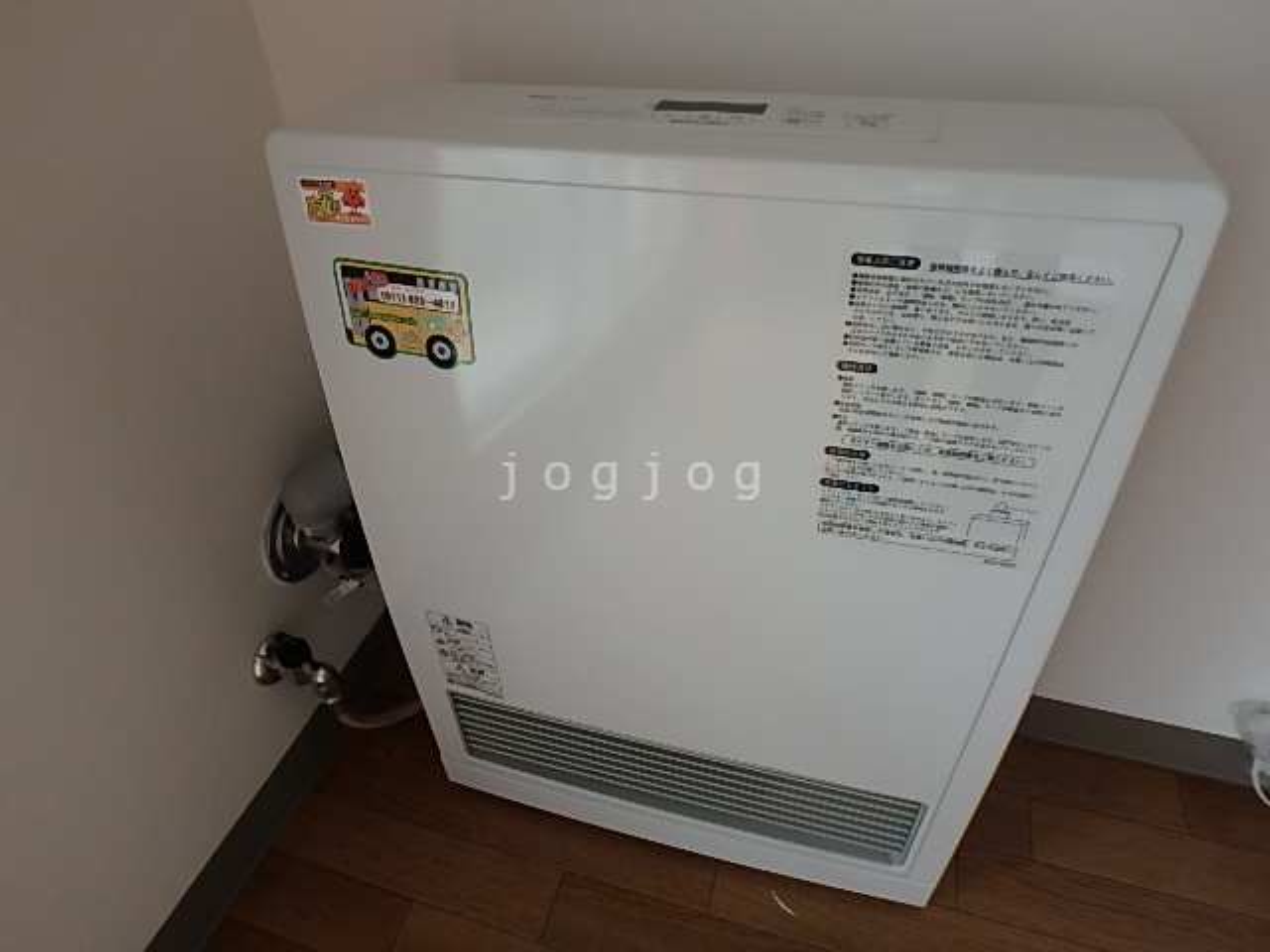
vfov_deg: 63.4
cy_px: 476
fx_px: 770
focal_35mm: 21
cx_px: 635
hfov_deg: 79.0
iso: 200
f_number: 3.5
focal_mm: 3.7
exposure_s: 1/40
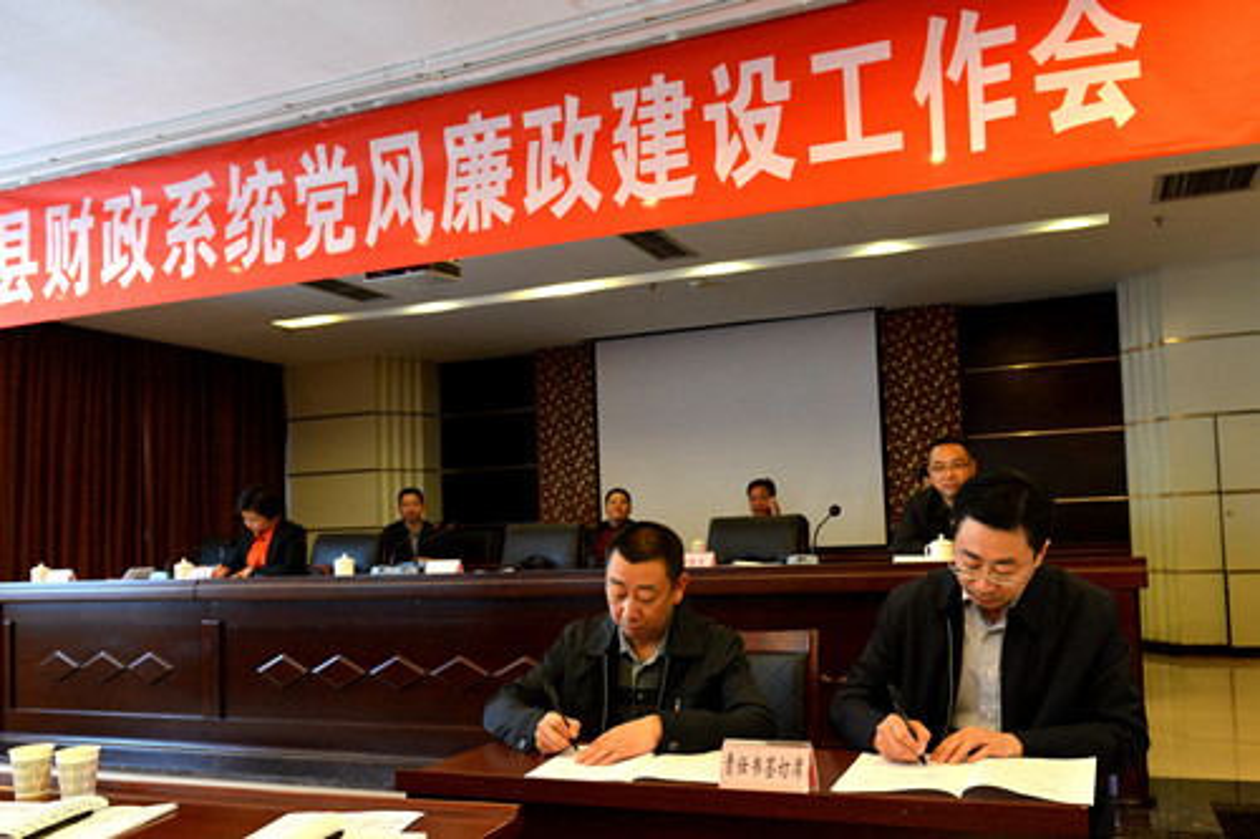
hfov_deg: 73.8
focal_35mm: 24
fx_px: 840
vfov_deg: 53.1
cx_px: 630
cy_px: 420
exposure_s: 1/100
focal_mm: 24
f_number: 4.5
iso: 2000
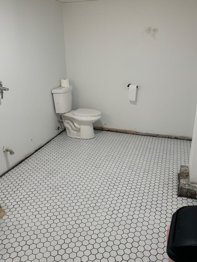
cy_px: 121
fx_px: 220
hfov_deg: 48.2
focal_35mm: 29
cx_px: 93
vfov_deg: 61.6
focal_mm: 6.76
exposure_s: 1/120
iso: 160
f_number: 1.78
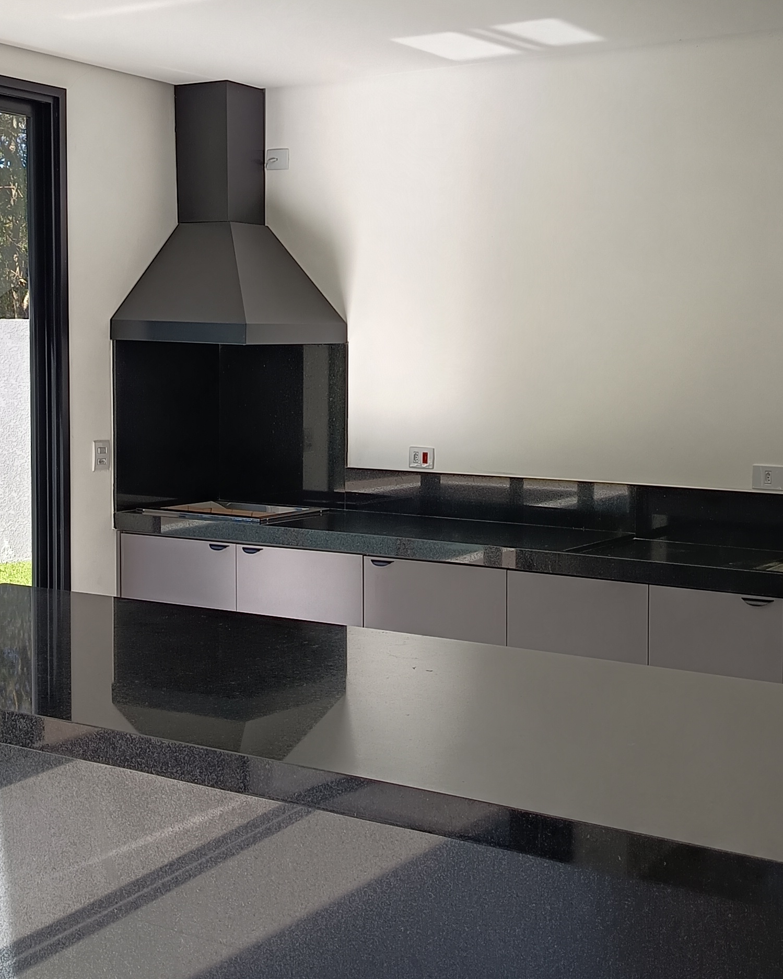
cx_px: 424
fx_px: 1448
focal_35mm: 50
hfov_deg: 30.2
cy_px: 438
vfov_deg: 37.3
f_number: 1.7
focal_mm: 5.24
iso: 56
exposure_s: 1/120
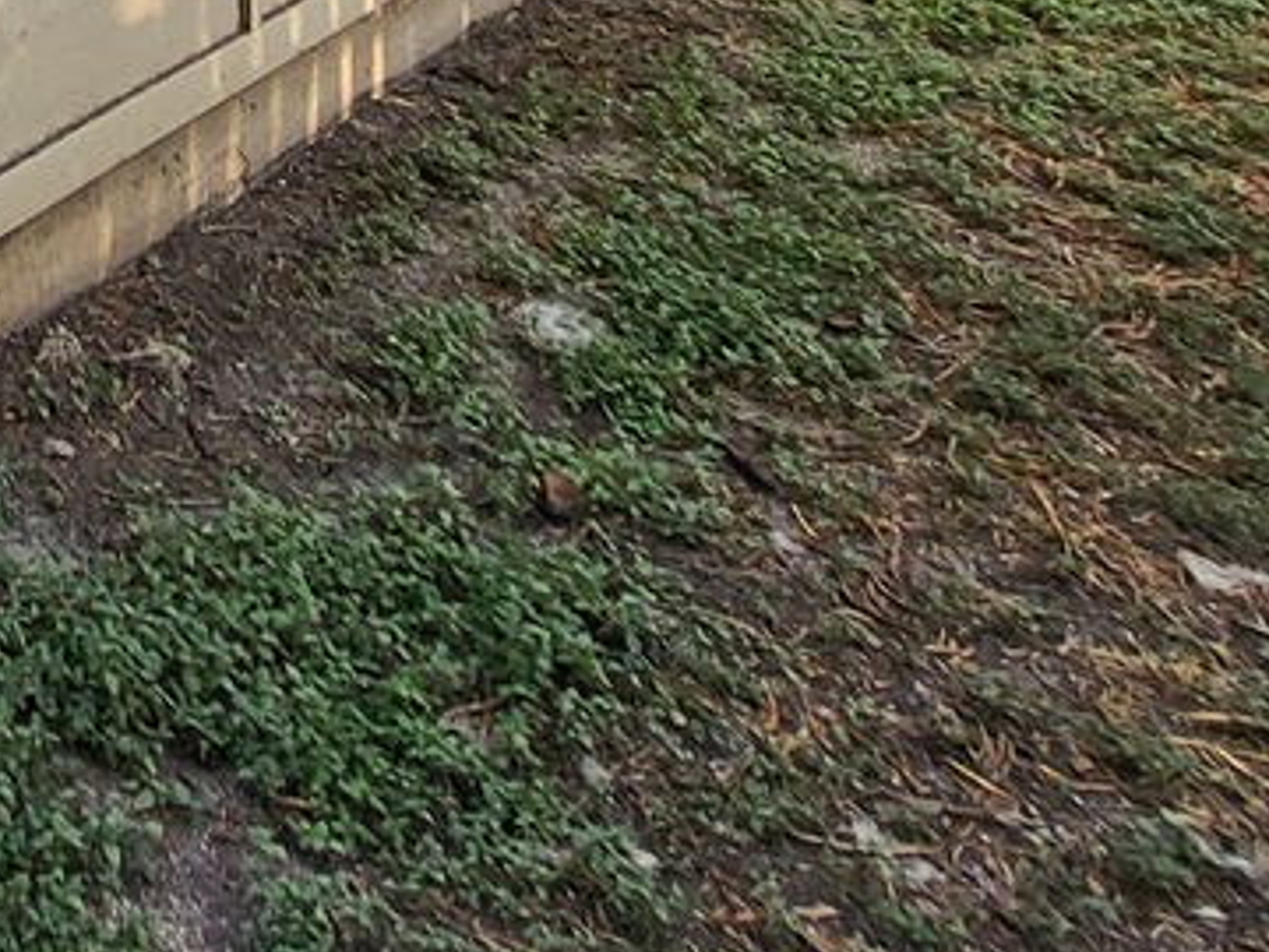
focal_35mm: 52
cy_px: -684
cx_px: -532
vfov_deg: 20.9
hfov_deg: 27.8
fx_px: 1906
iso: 32
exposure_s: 1/183
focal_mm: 1.74
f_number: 2.2
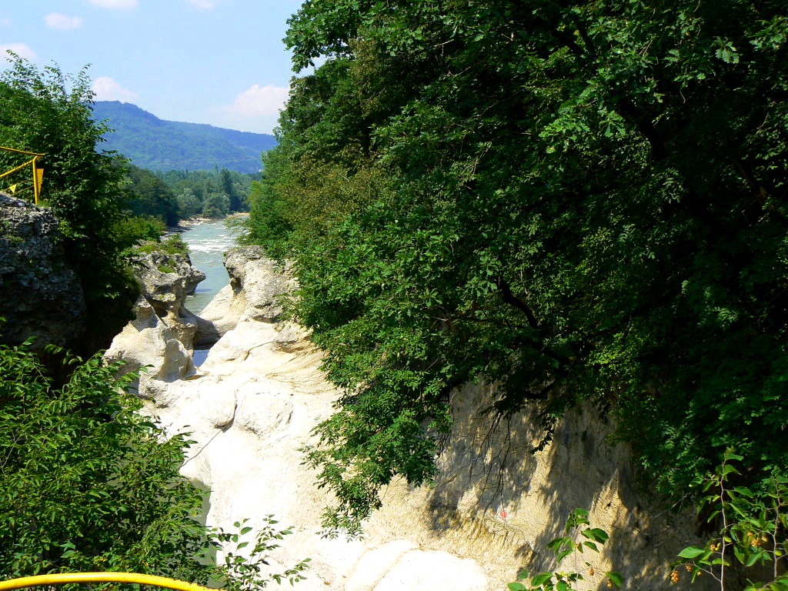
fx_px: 820
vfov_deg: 39.7
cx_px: 394
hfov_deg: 51.4
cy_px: 296
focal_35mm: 36
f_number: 5.6
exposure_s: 1/320
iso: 80
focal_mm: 6
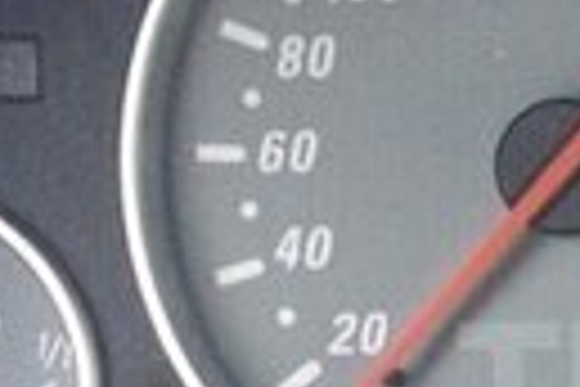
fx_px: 2481
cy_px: 389
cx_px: 917
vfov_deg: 8.9
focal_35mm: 154
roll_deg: -0.8
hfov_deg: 12.5
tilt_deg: -17.6
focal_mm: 4.15
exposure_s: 1/25
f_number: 2.2
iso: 250
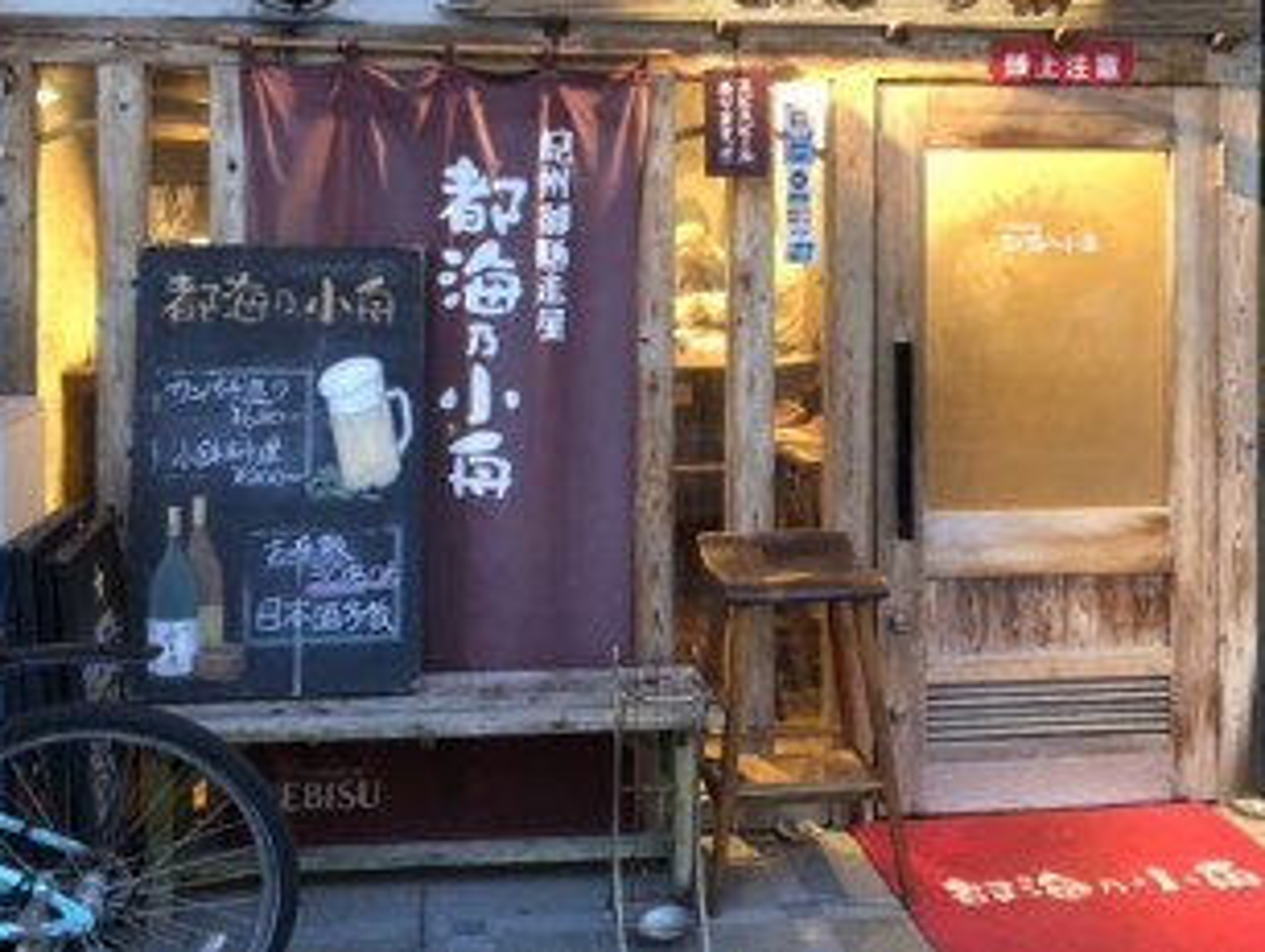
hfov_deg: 45.7
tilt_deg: +0.3
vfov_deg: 34.6
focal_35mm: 41
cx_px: 626
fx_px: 1500
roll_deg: -0.4
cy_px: 260
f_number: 1.8
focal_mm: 4
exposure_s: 1/6
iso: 80
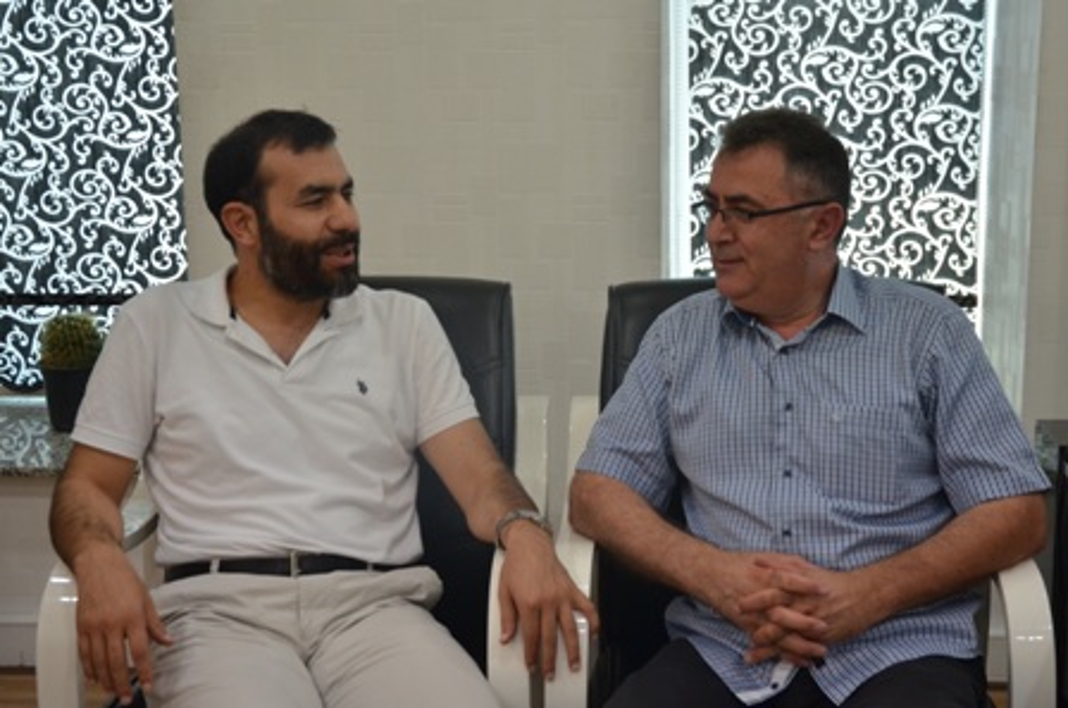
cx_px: 534
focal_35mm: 57
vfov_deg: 23.7
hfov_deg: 35.1
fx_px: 1688
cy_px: 354
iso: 560
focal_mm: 38
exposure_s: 1/60
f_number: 4.2
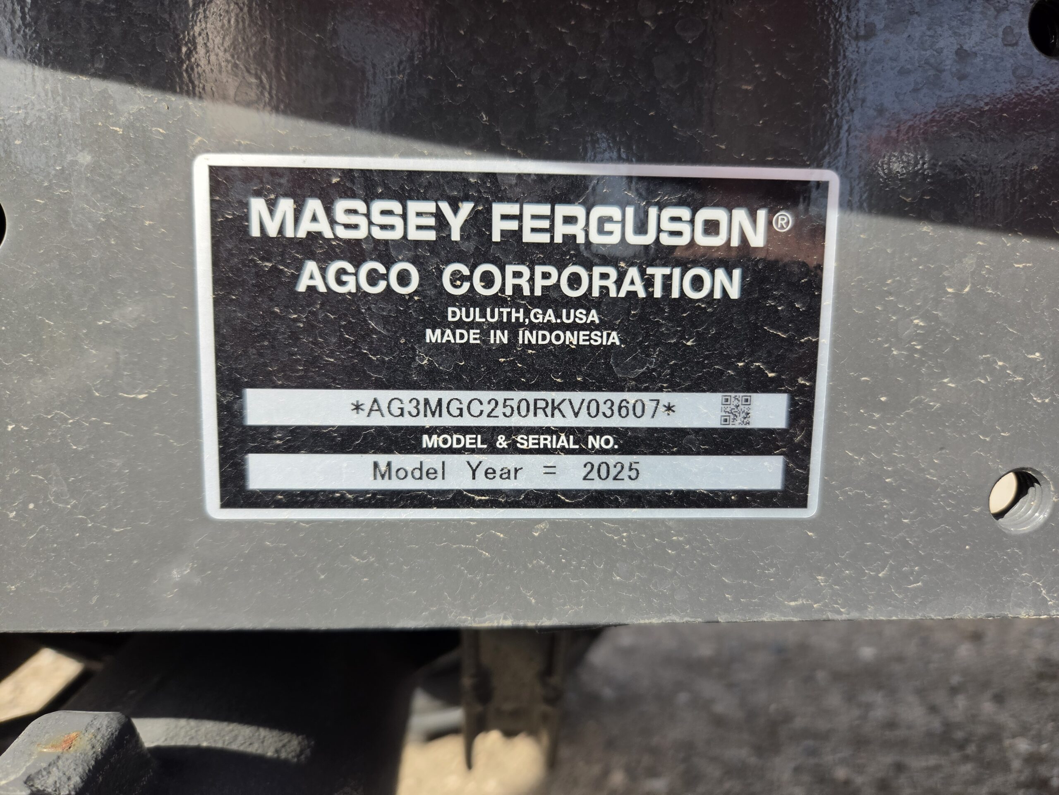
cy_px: 398
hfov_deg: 73.9
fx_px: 704
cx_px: 530
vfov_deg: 58.9
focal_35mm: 23
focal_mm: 5.4
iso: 80
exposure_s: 1/1525
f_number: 1.8
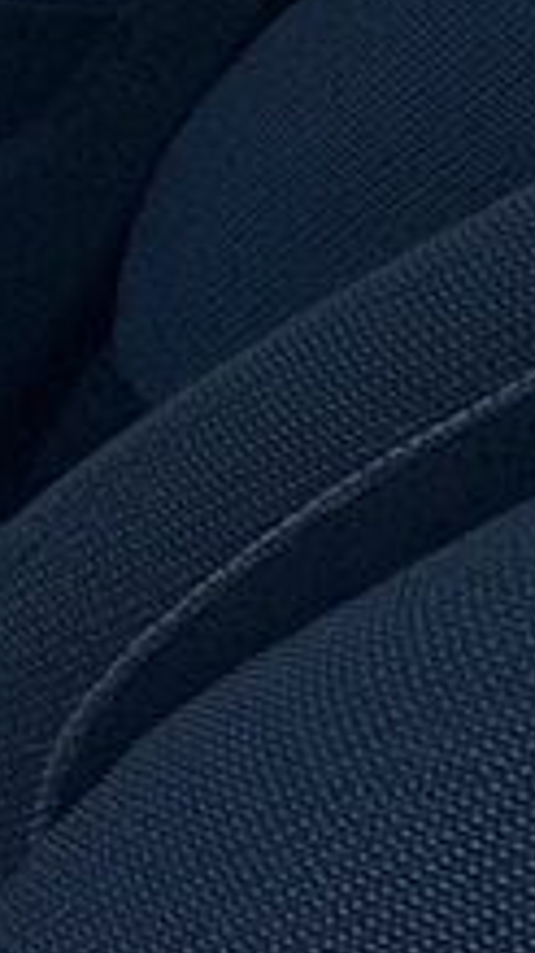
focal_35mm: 119
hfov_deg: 5.4
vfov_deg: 18.0
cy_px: 457
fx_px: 3005
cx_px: -2573
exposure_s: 1/340
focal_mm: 2.22
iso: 64
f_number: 2.2
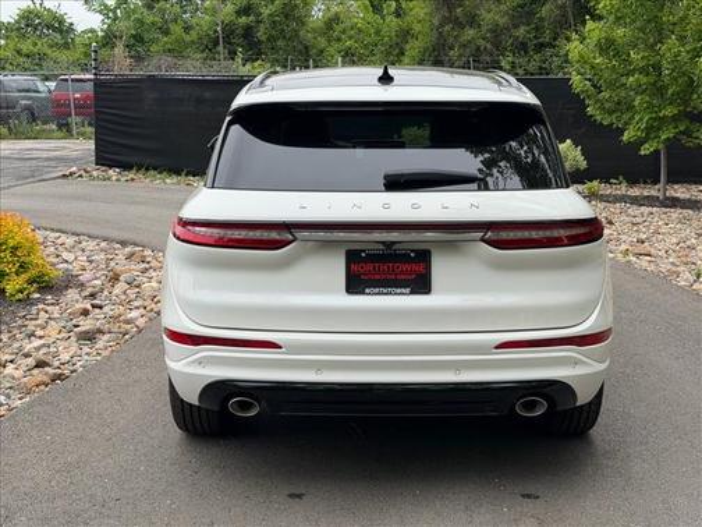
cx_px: 351
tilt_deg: -7.9
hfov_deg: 39.7
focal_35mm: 48
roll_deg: -1.0
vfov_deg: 30.3
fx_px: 973
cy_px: 264
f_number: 1.78
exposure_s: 1/1456
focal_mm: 6.76
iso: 64
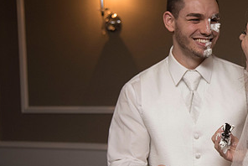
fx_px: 621
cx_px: 234
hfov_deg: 22.0
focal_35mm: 90
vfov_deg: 15.2
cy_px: 86
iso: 2000
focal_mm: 46
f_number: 4
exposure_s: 1/200
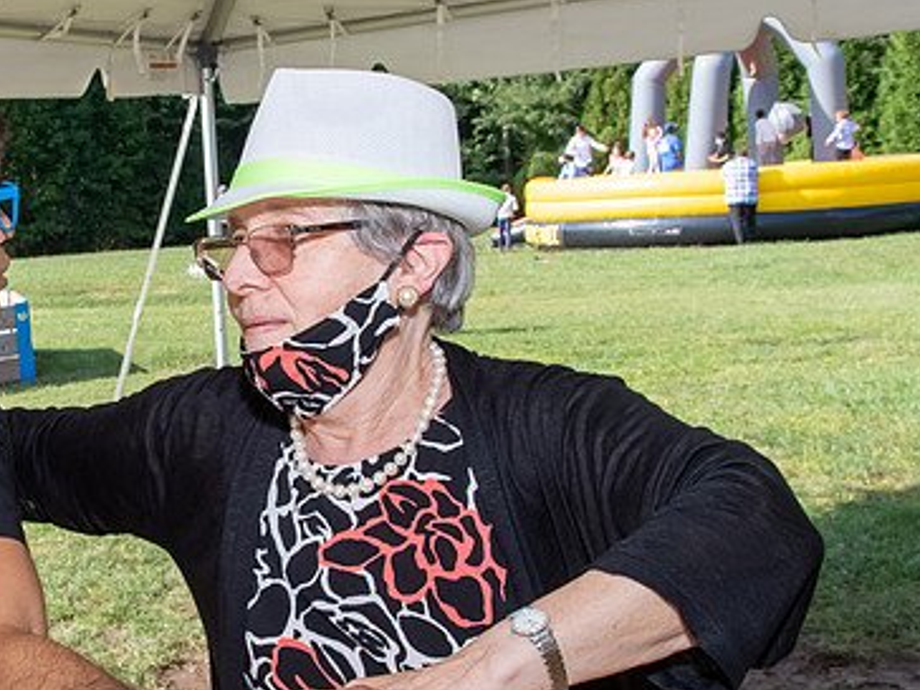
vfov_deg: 24.8
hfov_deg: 31.6
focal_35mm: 59
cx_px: 152
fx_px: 1568
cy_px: 388
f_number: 9
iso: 400
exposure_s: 1/250
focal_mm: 18
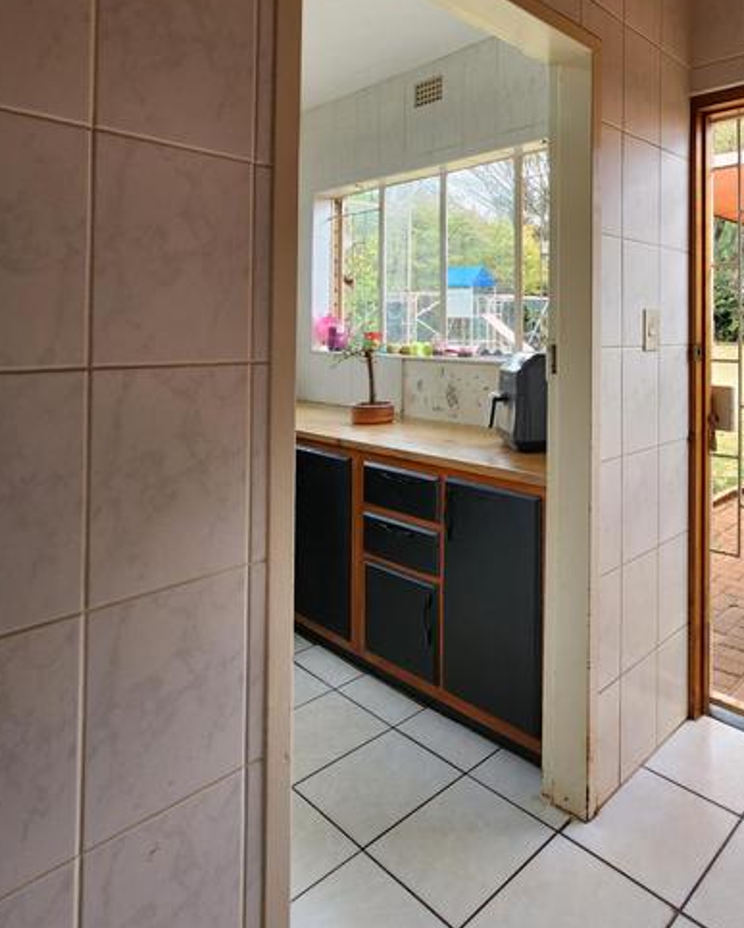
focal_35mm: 21
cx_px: 563
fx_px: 577
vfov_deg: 75.4
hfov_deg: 61.7
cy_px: 317
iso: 160
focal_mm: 2.2
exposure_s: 1/50
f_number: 2.2
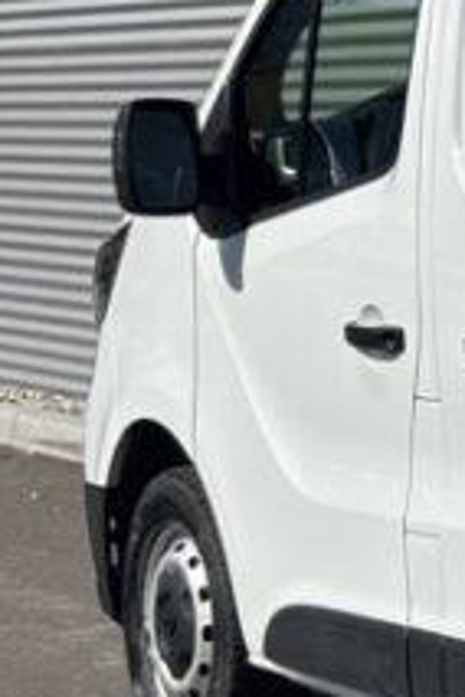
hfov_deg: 6.6
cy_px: 324
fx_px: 3778
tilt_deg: -3.4
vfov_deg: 10.5
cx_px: 1195
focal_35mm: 195
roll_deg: +0.7
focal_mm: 5.96
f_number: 1.6
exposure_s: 1/6329
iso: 40
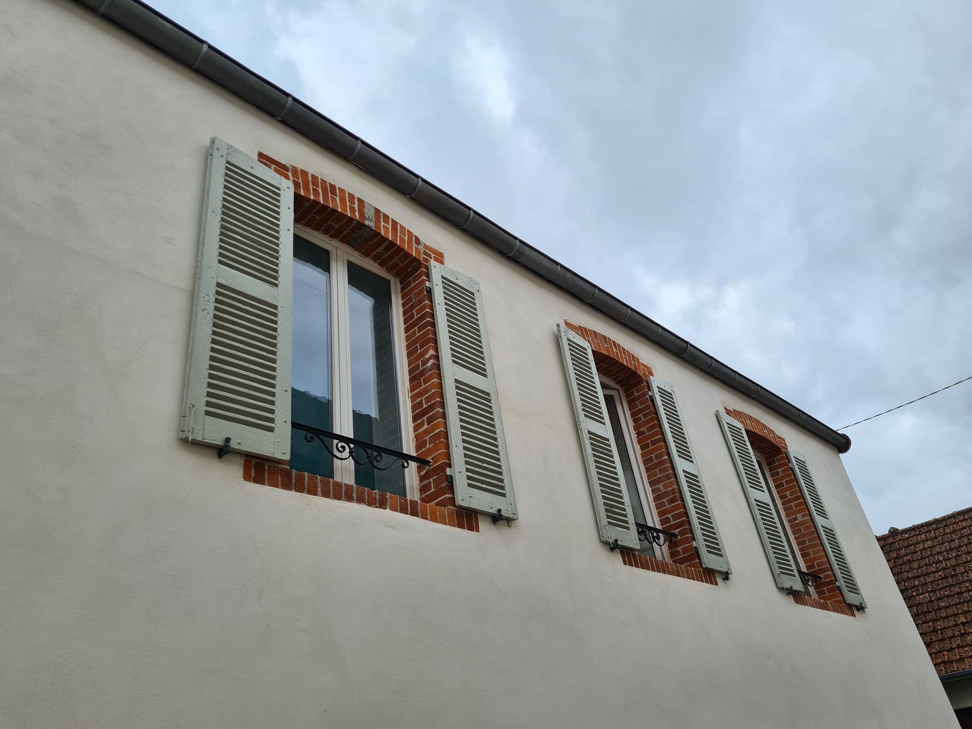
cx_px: 486
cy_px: 364
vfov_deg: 53.1
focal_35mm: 26
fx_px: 730
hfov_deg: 67.3
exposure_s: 1/1104
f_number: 1.8
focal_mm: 5.4
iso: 50
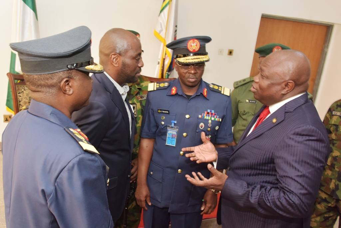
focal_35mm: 28
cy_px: 114
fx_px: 265
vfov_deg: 46.5
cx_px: 170
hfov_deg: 65.4
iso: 2500
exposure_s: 1/100
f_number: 8
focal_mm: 28
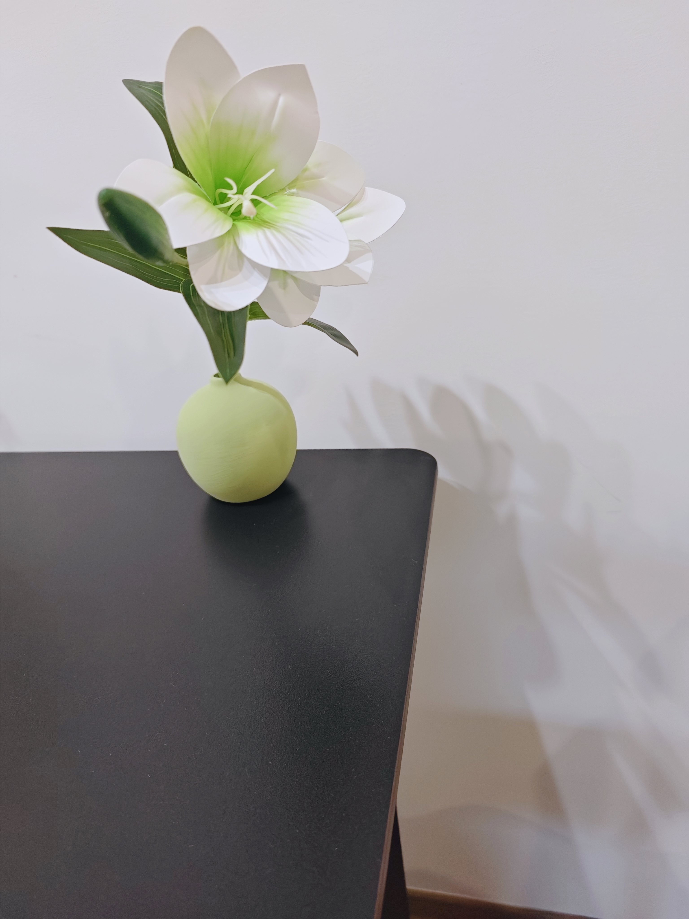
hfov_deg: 58.9
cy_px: 460
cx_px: 344
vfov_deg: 73.9
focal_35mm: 23
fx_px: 610
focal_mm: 6.45
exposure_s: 1/438
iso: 3617
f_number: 1.68
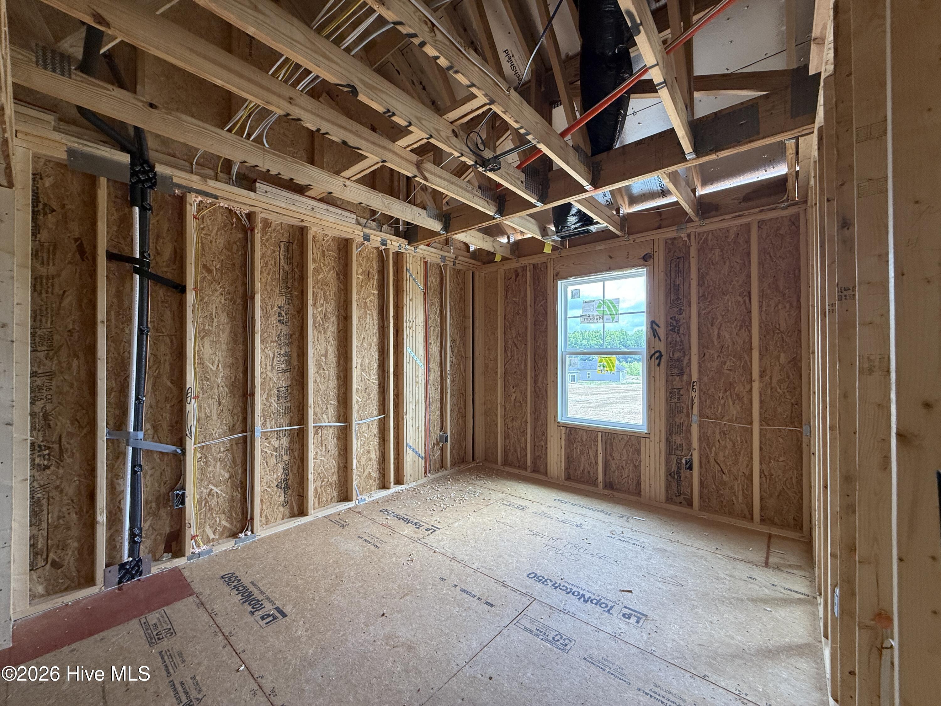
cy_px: 353
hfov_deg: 102.1
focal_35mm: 14
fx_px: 381
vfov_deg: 85.7
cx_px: 470
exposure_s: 1/99
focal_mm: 2.22
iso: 125
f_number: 2.2
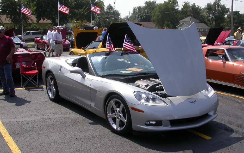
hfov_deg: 45.3
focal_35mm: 44
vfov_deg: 29.1
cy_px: 94
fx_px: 293
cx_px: 123
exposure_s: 1/325
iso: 100
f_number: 7.5
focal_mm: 7.85
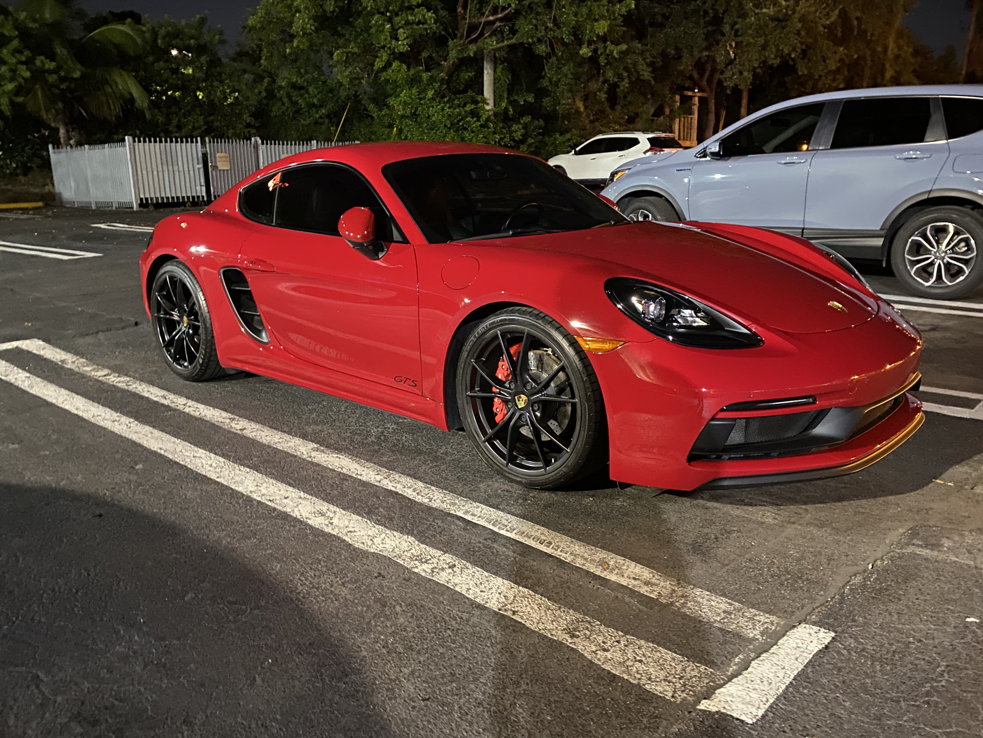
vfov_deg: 49.7
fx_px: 795
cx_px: 495
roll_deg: +1.2
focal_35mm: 28
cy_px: 364
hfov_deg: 63.4
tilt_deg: -12.5
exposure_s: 1/8
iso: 500
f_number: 1.8
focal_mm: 4.25
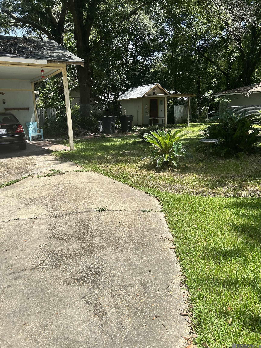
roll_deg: +2.4
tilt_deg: -13.1
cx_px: 130
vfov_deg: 67.3
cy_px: 174
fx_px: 261
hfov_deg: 53.1
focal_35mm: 26
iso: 50
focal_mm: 5.7
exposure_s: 1/2915
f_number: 1.5
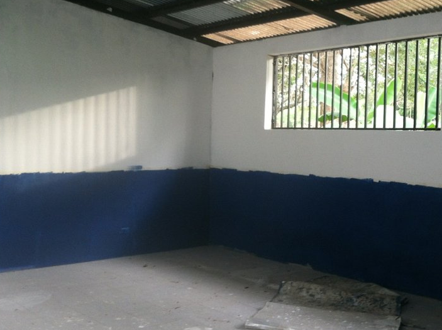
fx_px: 650
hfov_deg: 37.5
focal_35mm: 51
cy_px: 154
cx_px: 253
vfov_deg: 28.5
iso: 100
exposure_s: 1/15
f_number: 2.8
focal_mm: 3.85
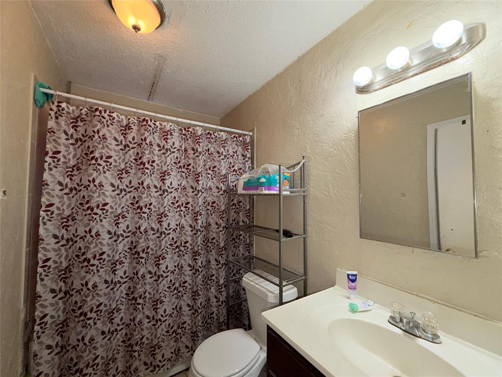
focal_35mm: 14
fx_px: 203
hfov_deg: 102.1
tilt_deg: +3.0
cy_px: 188
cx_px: 251
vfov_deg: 85.7
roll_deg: +0.0
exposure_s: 1/60
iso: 32
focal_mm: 2.22
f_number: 2.2
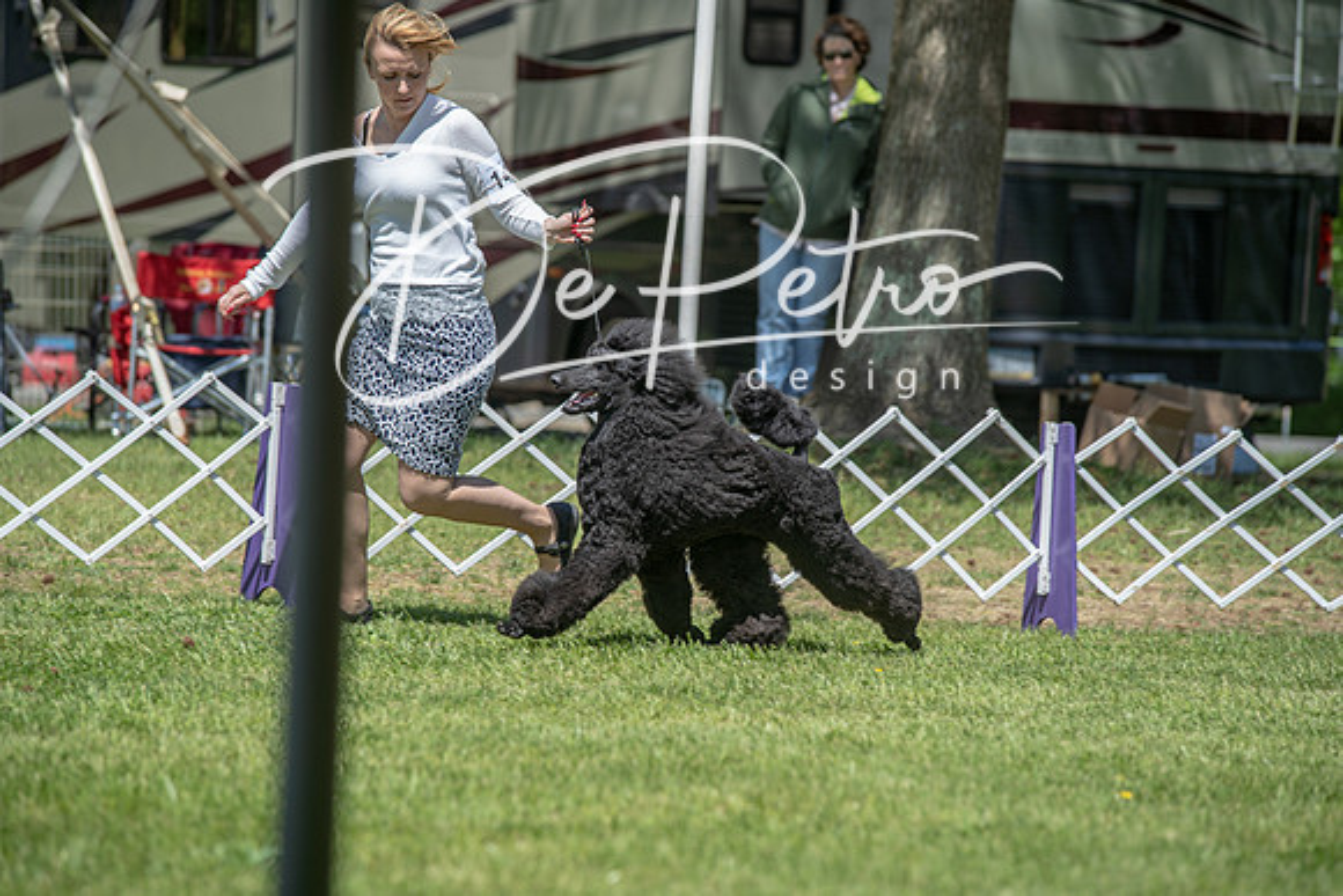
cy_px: 448
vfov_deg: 7.6
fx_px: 6716
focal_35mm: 180
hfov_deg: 11.4
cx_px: 672
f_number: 5
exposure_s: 1/400
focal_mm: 180
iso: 100
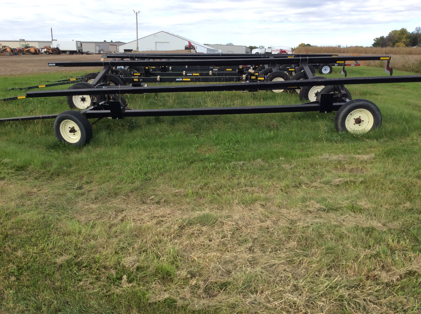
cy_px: 157
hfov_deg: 56.9
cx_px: 210
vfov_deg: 44.1
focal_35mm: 32
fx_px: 389
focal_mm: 3.3
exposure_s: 1/529
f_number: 2.4
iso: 32
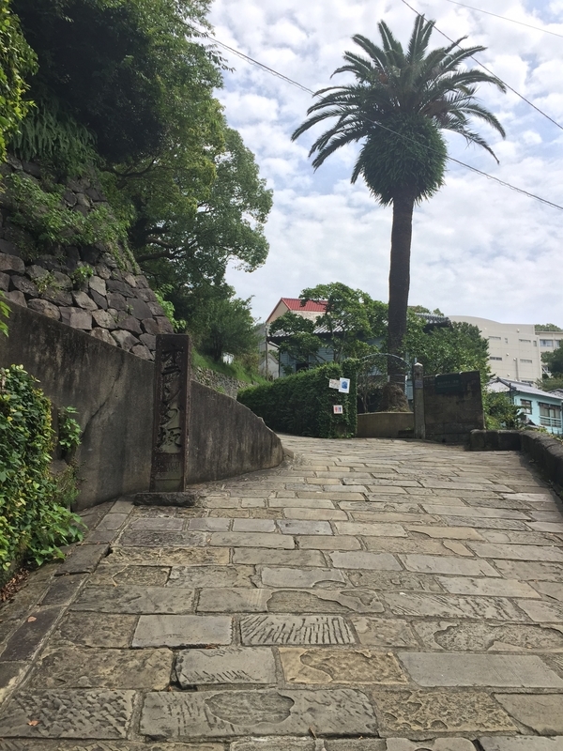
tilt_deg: +11.4
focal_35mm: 29
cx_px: 282
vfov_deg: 61.7
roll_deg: -0.4
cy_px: 376
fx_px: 629
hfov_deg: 48.2
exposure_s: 1/1647
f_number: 2.2
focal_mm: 4.15
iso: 32
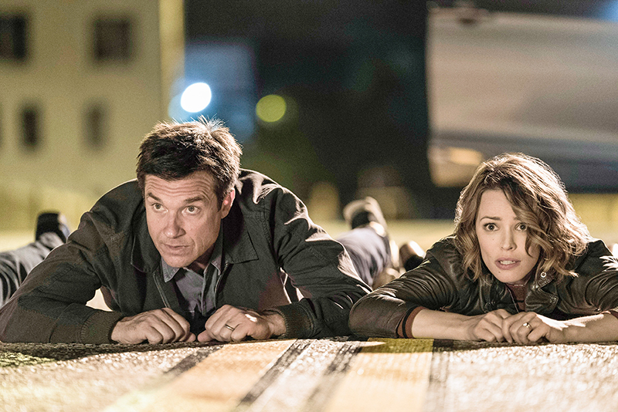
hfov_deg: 12.2
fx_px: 2885
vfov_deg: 8.2
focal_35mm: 168
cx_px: 309
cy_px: 206
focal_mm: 168
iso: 6400
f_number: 2.8
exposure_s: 1/100
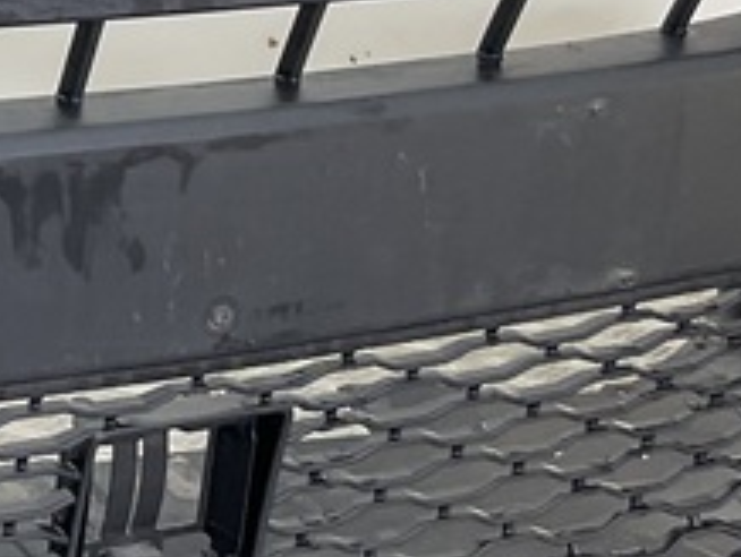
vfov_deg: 10.9
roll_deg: +0.1
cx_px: -435
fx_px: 2872
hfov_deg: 13.7
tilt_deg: -8.3
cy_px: -61
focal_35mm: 134
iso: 25
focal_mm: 3
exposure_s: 1/120
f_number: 1.8
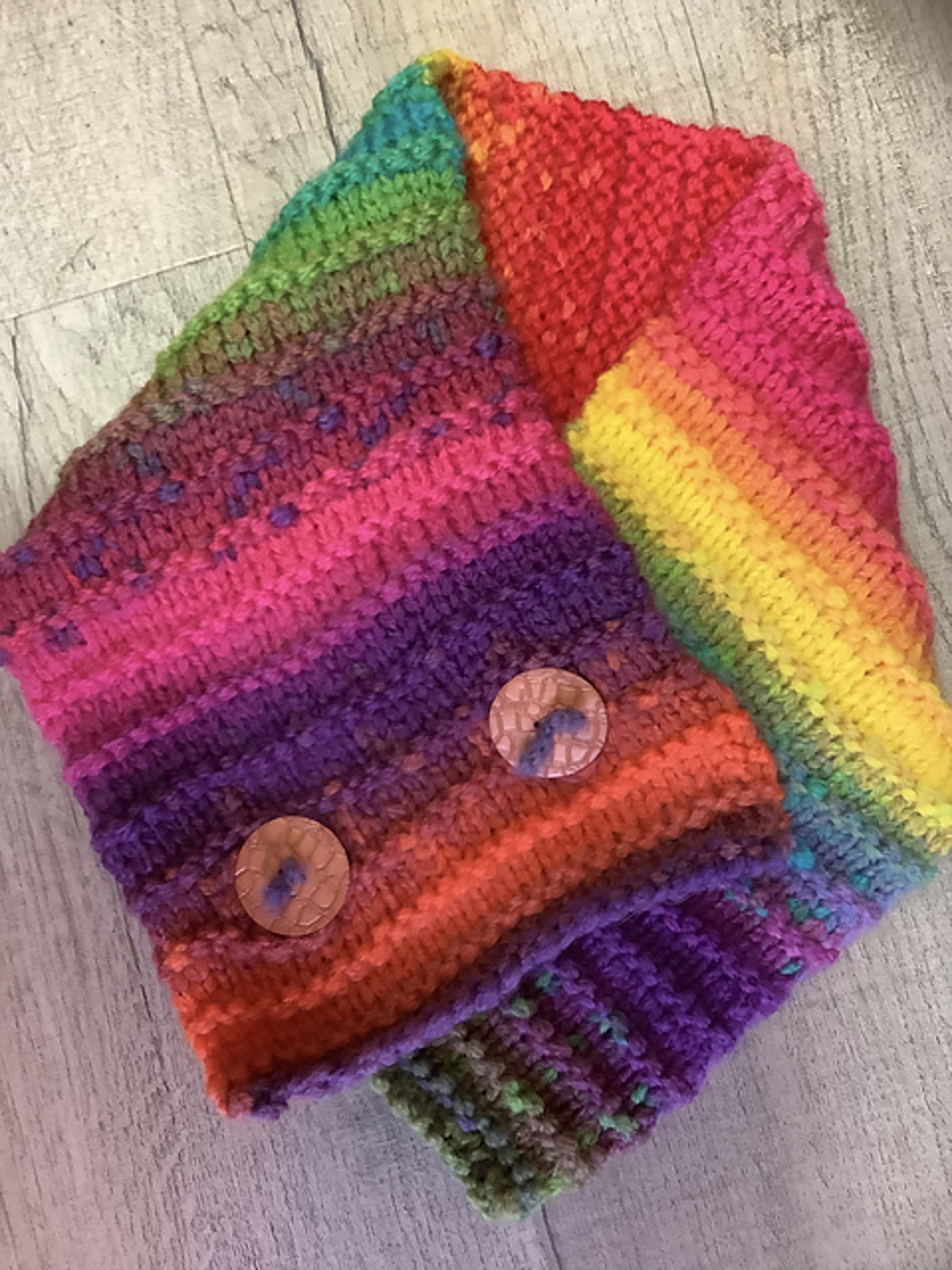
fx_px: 1137
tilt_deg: -87.9
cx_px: 476
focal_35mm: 31
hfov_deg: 45.4
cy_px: 635
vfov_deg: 58.4
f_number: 2.4
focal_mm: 3.3
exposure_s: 1/50
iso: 320
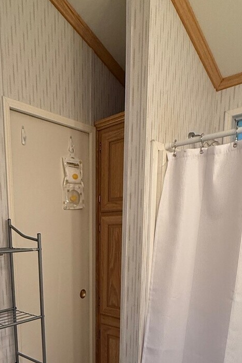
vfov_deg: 57.4
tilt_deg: -8.4
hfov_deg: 41.9
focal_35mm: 30
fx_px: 302
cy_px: 290
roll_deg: +0.2
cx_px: 51
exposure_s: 1/60
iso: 250
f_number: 2.2
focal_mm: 2.22
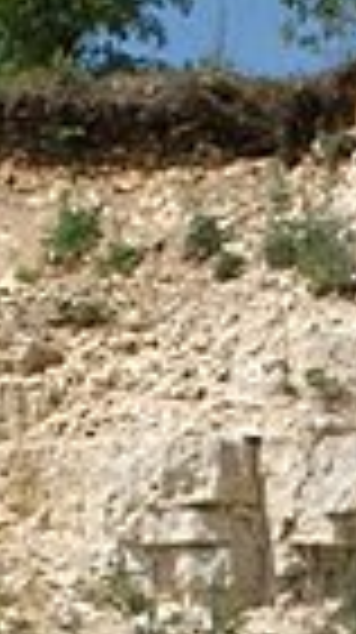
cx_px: 288
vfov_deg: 11.9
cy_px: 414
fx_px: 3047
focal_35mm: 181
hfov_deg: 6.7
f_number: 10
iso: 100
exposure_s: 1/250
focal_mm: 18
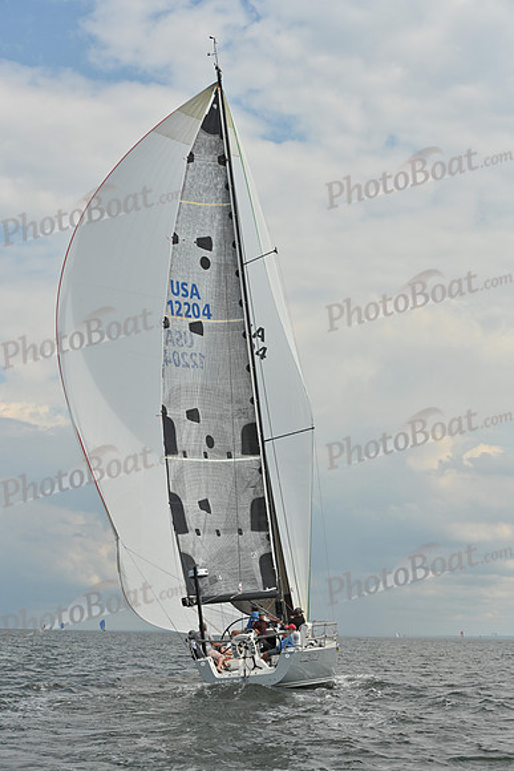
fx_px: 1498
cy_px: 386
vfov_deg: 28.8
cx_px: 257
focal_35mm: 70
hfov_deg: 19.5
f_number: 8
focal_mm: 70
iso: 320
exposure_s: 1/1600
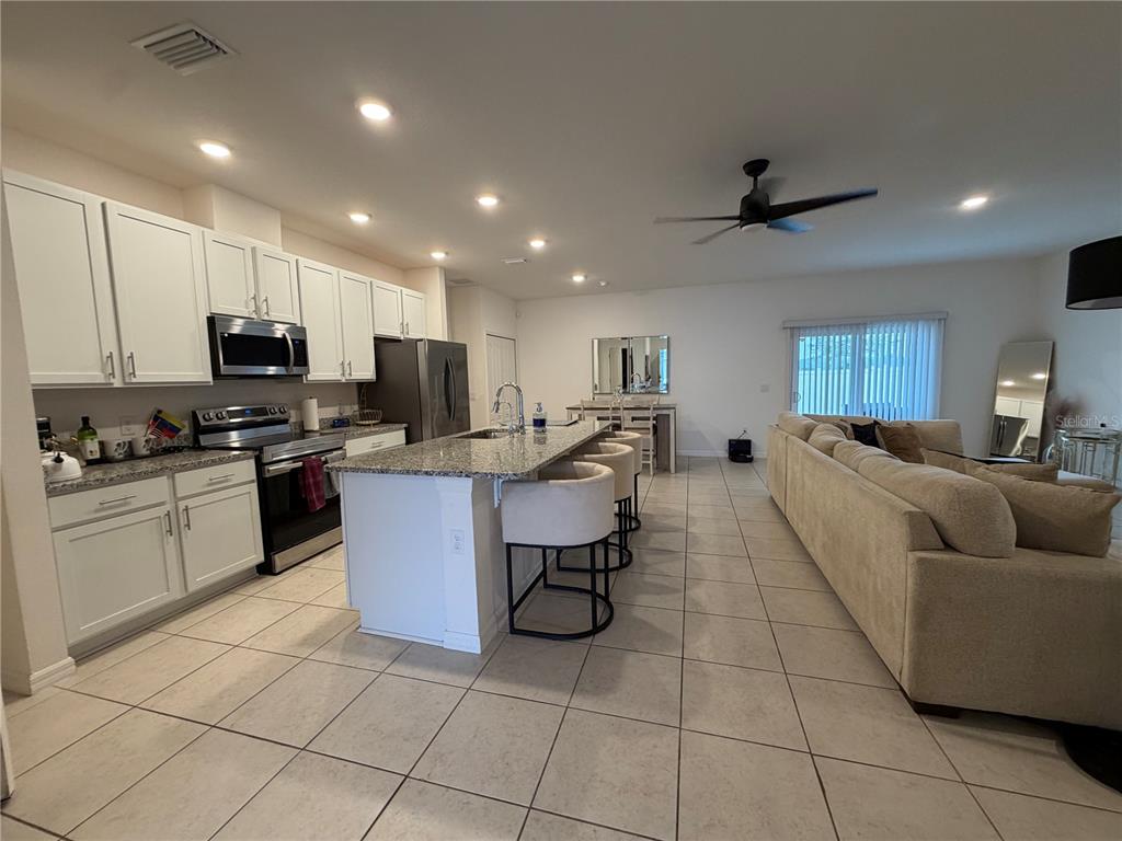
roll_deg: +1.4
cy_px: 420
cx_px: 561
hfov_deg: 102.1
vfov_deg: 85.7
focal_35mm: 14
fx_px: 454
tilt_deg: -5.6
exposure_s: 1/60
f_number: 2.2
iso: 200
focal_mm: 2.22
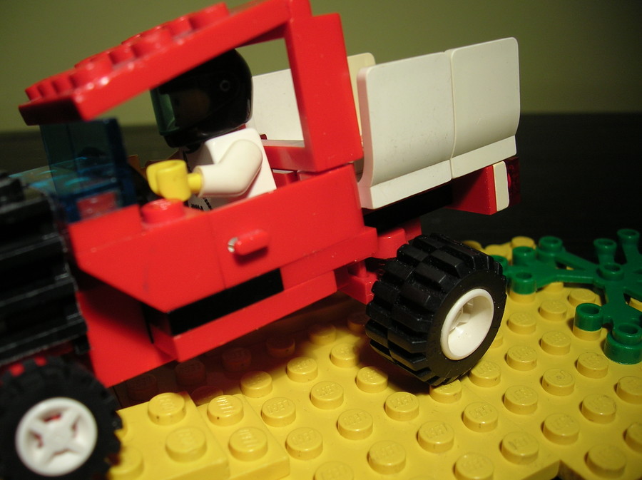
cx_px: 321
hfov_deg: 54.0
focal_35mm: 34
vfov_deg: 41.7
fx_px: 630
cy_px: 240
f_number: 2.9
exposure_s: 1/56.4
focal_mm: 5.7
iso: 50
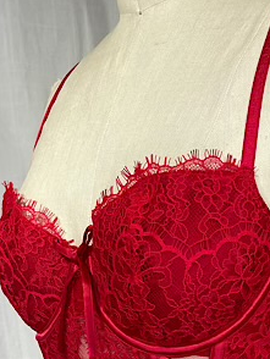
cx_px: 238
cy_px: 404
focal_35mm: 68
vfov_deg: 26.1
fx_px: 706
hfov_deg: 21.2
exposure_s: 1/288
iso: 32
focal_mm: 5.1
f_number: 1.6
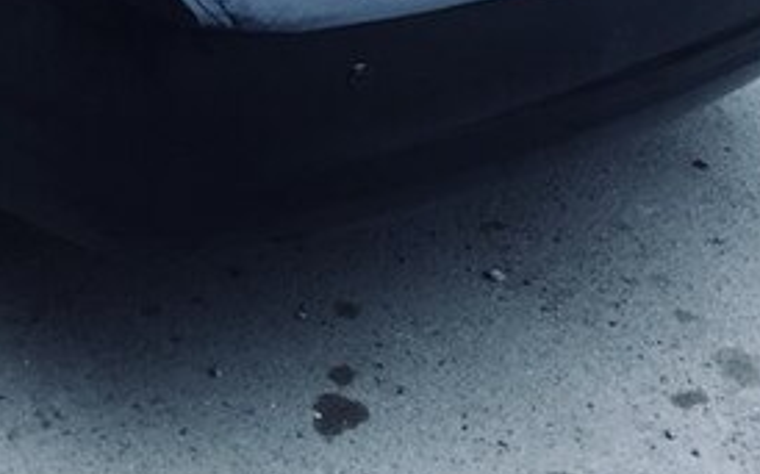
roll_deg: -1.4
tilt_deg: -18.3
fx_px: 1532
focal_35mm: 74
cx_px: 153
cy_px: -195
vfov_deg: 16.3
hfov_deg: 27.3
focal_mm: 4.15
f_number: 2.2
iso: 125
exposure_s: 1/33
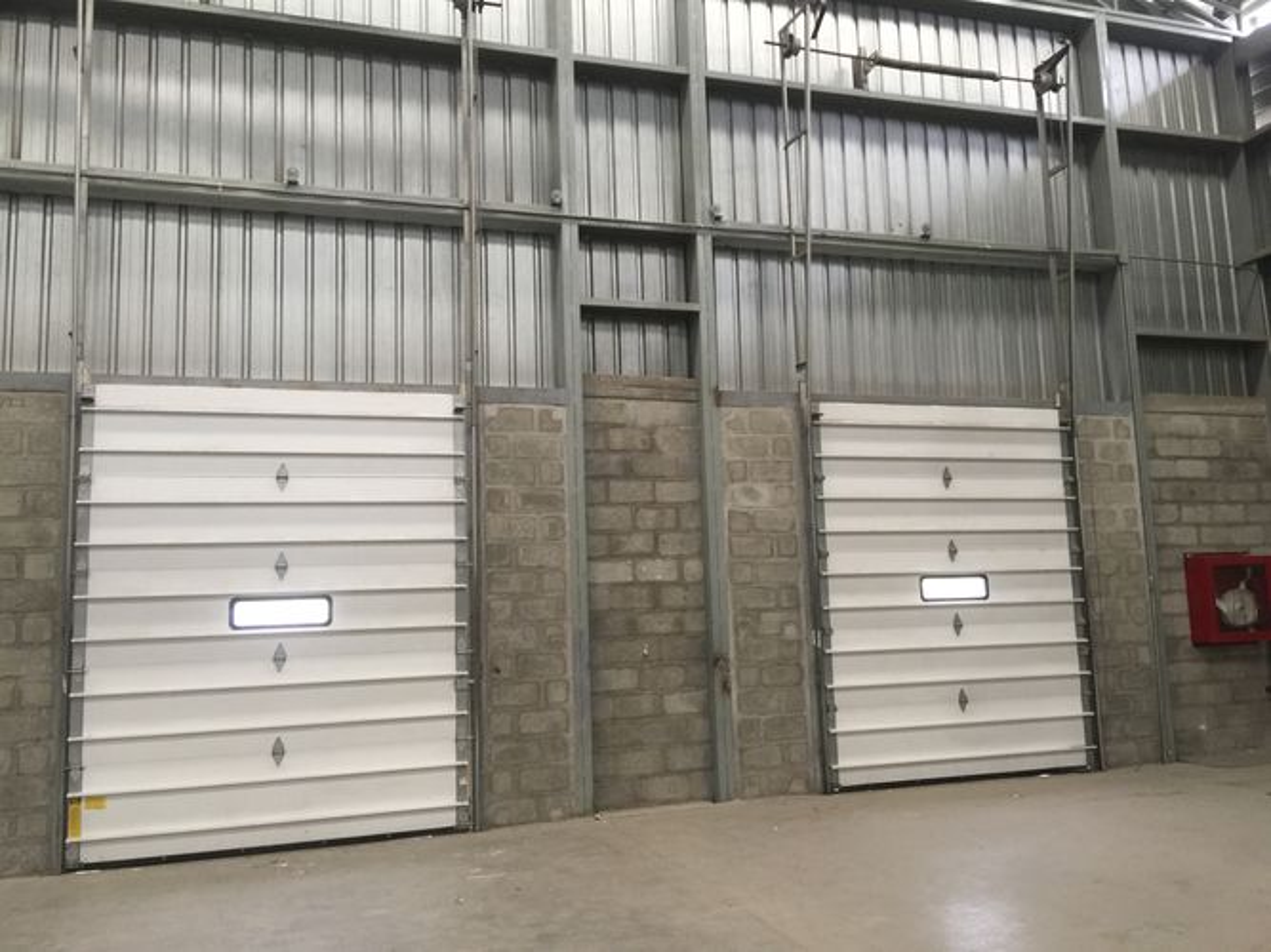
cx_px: 636
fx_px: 1065
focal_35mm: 29
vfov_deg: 48.2
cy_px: 476
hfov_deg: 61.7
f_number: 2.2
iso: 64
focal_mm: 4.15
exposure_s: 1/15
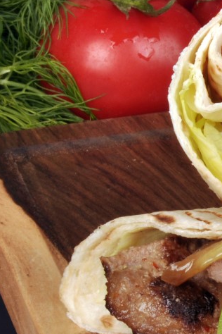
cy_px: 229
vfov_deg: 8.0
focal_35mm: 257
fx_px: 2377
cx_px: 410
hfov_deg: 5.3
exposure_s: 1/125
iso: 200
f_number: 18
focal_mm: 50
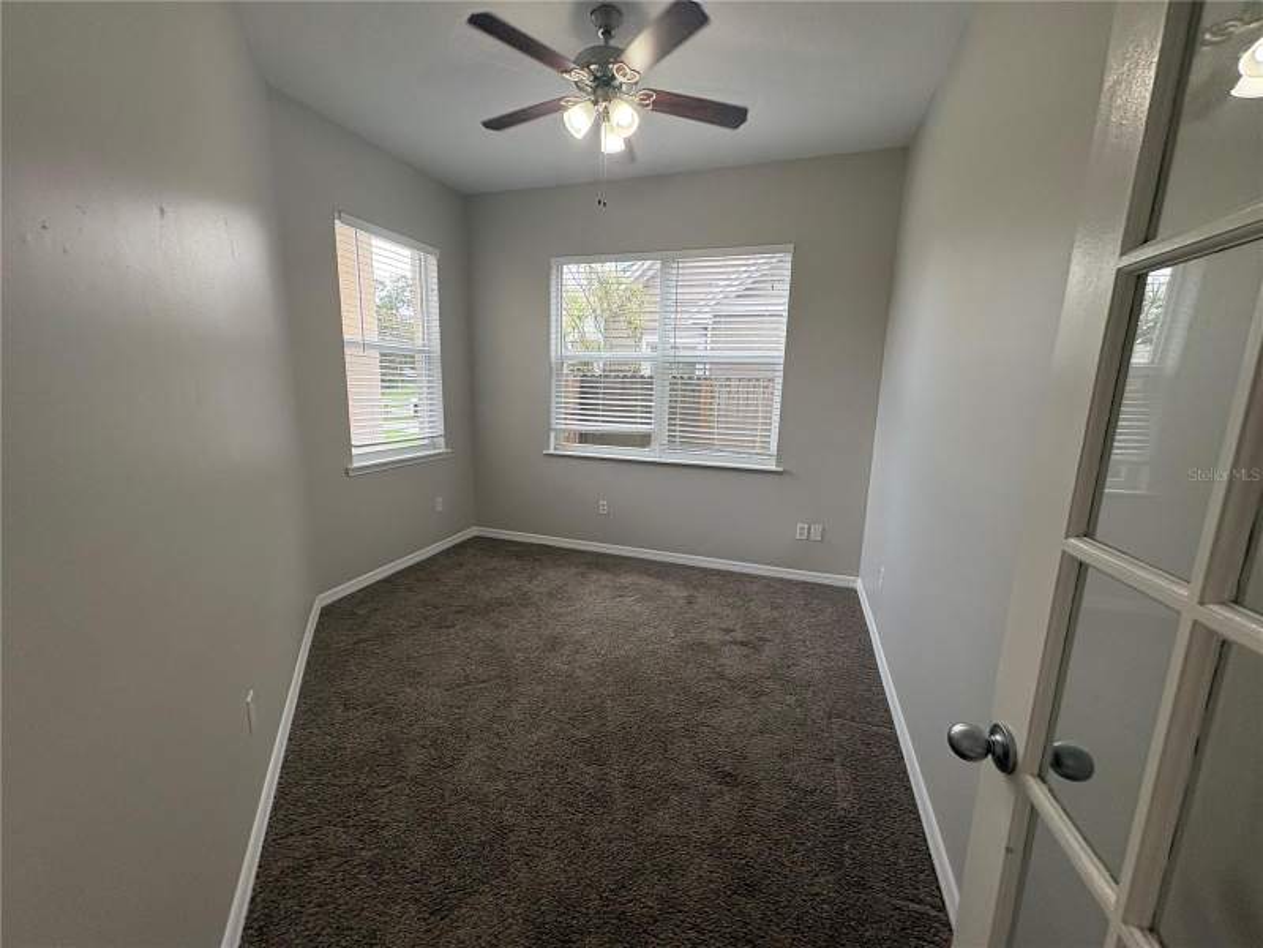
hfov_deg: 102.1
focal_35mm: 14
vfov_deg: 85.7
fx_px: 511
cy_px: 474
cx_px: 632
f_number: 2.2
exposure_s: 1/120
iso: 100
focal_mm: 2.22
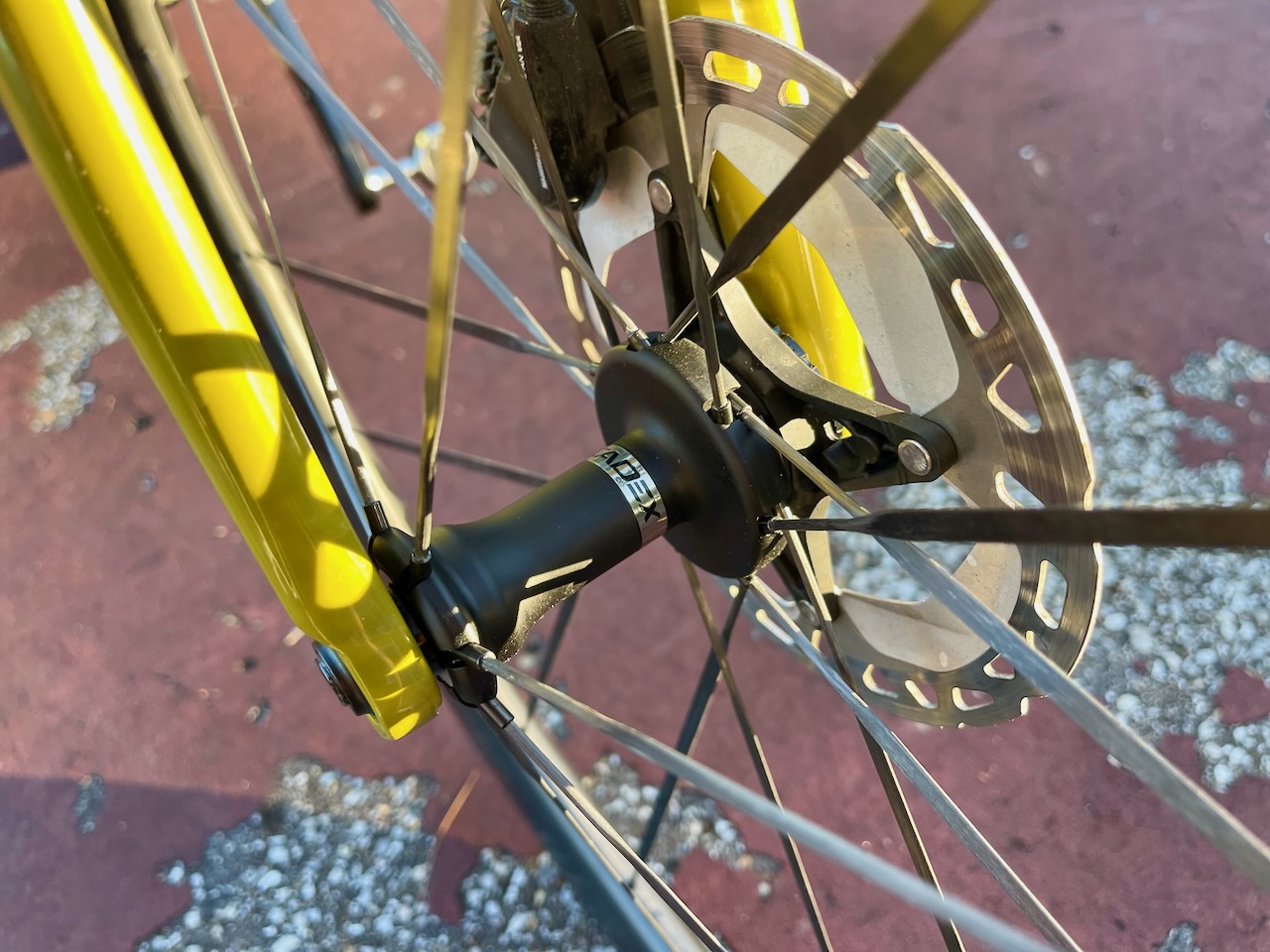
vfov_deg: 53.1
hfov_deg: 67.3
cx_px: 635
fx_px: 954
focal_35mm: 26
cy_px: 476
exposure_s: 1/121
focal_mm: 5.1
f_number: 1.6
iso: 50
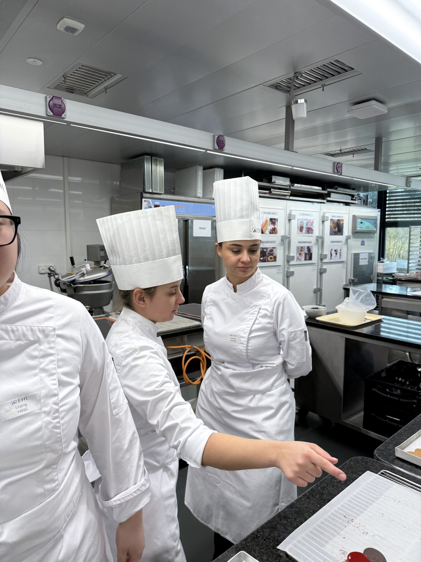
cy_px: 281
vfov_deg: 71.6
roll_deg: +0.9
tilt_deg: -8.4
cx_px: 210
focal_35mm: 24
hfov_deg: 56.8
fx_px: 389
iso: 64
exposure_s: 1/162
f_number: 1.78
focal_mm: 6.76
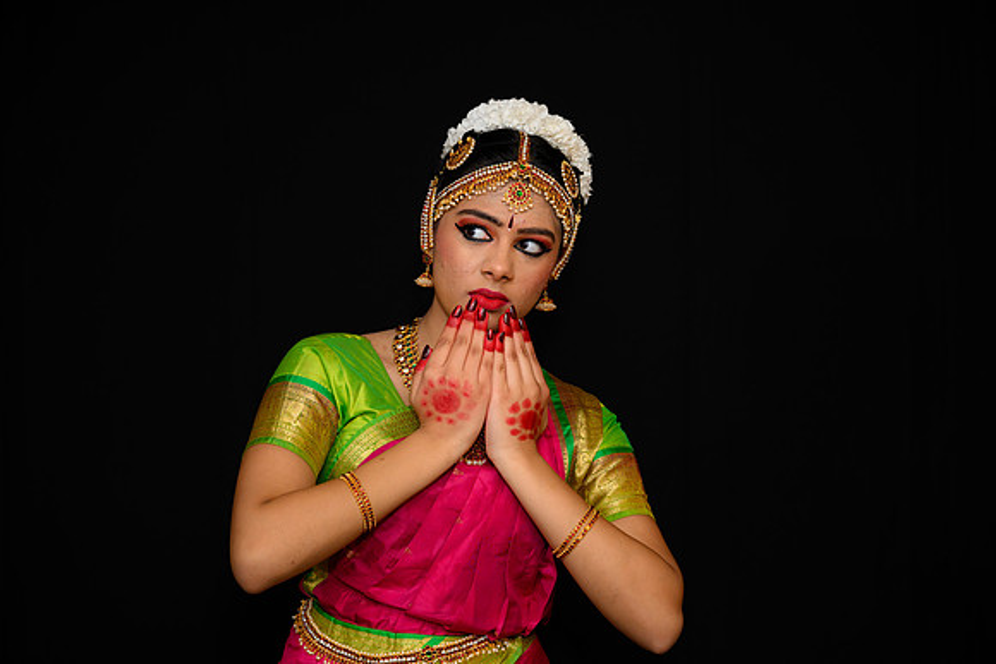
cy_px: 332
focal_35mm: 70
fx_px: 1937
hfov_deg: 28.8
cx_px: 498
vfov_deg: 19.5
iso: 640
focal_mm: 70
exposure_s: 1/125
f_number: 5
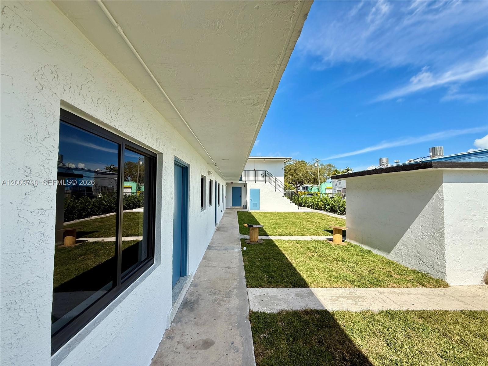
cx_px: 244
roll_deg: -0.2
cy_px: 183
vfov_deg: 85.7
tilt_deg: +3.7
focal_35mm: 14
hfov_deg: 102.1
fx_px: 197
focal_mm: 2.22
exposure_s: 1/1125
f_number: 2.2
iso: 50
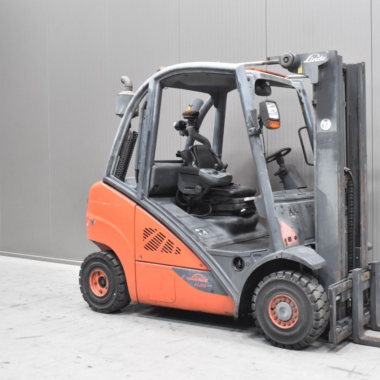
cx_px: 262
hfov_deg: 37.3
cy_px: 189
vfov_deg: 37.8
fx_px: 555
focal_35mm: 45
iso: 1600
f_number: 5
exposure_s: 1/20
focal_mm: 23
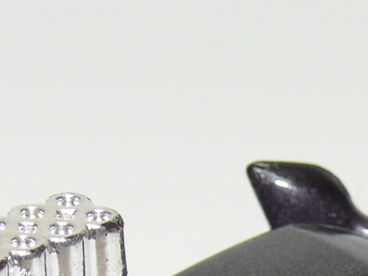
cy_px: 382
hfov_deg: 6.7
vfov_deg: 5.0
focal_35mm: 294
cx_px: 199
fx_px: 3126
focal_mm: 12.3
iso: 100
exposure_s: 1/30
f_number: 4
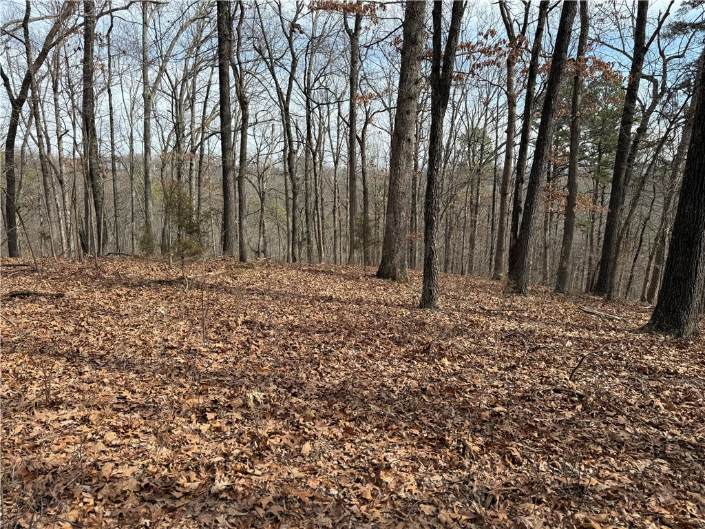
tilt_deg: -10.6
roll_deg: +0.3
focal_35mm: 24
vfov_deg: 56.8
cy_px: 264
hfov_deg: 71.6
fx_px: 489
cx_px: 352
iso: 80
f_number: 1.78
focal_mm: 6.76
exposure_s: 1/1901
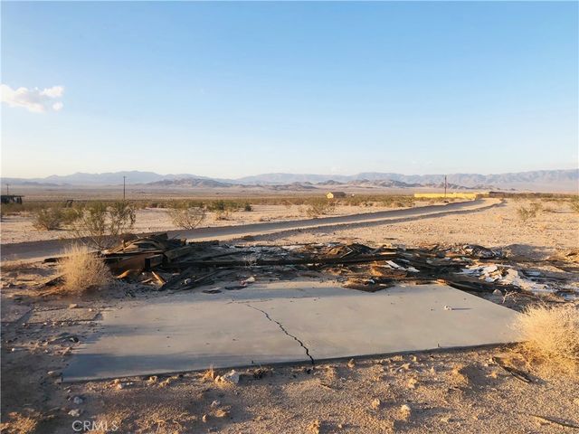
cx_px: 290
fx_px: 468
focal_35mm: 28
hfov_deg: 63.4
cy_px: 217
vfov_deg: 49.7
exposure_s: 1/889
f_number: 1.8
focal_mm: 4
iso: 20
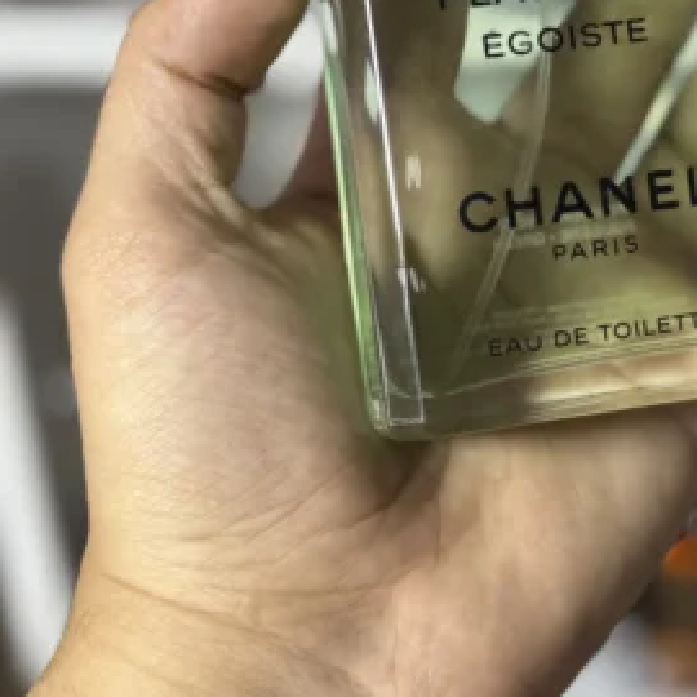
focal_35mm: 90
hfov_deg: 19.1
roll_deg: +4.6
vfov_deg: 19.0
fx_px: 2050
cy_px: 105
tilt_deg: -25.0
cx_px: 552
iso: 160
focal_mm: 6.76
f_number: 1.78
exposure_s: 1/50
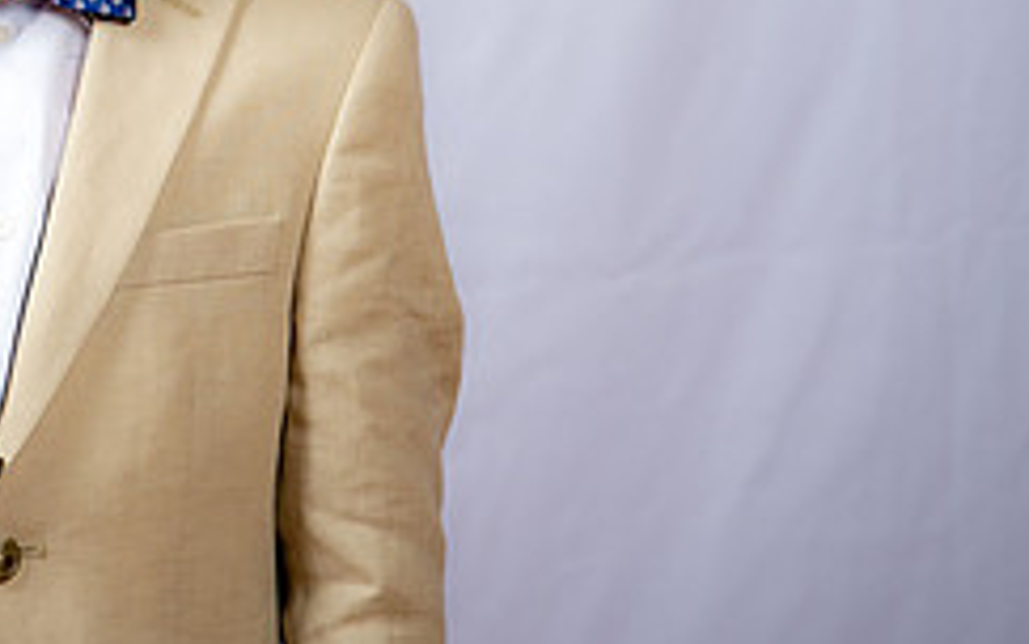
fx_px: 4909
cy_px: 13
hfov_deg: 11.9
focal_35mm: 175
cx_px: 30
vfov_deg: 7.5
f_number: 6.3
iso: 250
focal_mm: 72
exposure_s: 1/160
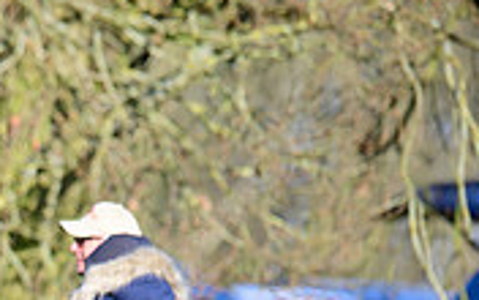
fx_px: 17571
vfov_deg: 1.0
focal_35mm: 1346
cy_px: 485
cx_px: -182
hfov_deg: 1.6
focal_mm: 400
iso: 400
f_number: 5
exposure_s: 1/1600
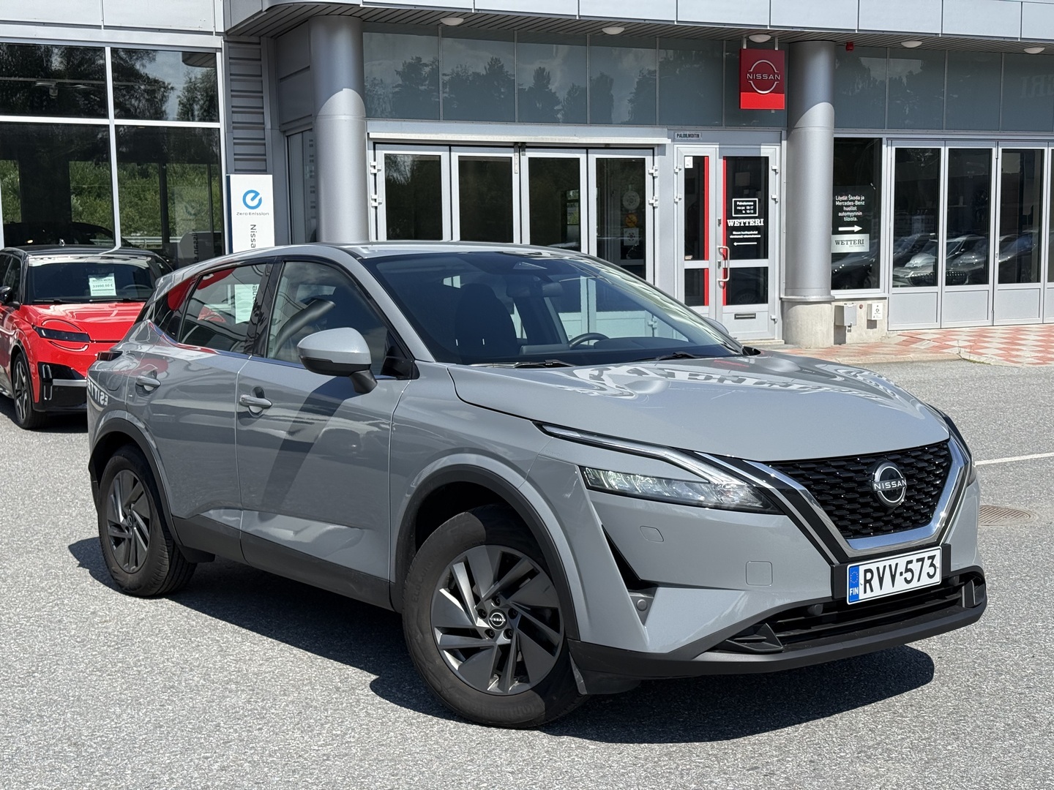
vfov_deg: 30.3
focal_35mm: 48
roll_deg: +1.2
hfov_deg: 39.7
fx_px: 1462
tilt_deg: -6.0
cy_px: 395
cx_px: 527
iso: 100
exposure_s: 1/6536
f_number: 1.78
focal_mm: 6.76
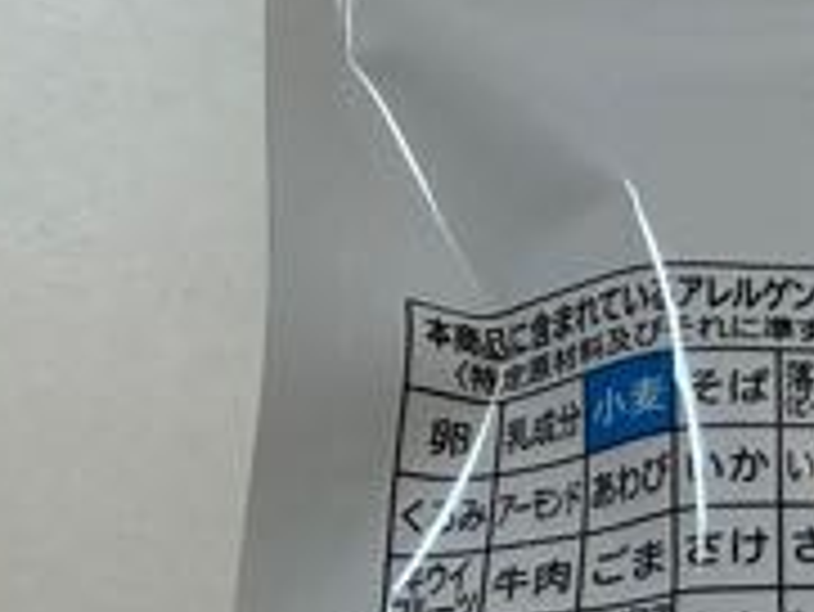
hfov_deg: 16.6
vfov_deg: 12.9
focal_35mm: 111
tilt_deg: -69.5
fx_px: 2612
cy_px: 799
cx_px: 1097
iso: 320
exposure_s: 1/100
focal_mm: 2.22
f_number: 2.2
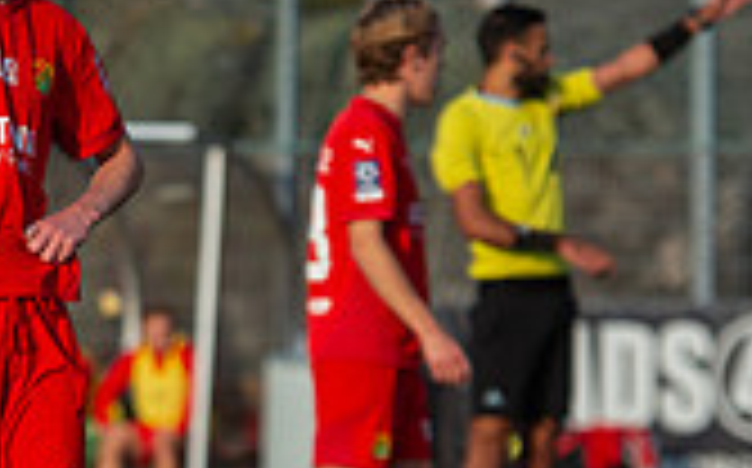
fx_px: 13431
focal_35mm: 656
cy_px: 402
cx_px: -120
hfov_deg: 3.2
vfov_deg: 2.0
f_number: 4
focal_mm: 160
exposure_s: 1/1250
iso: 400
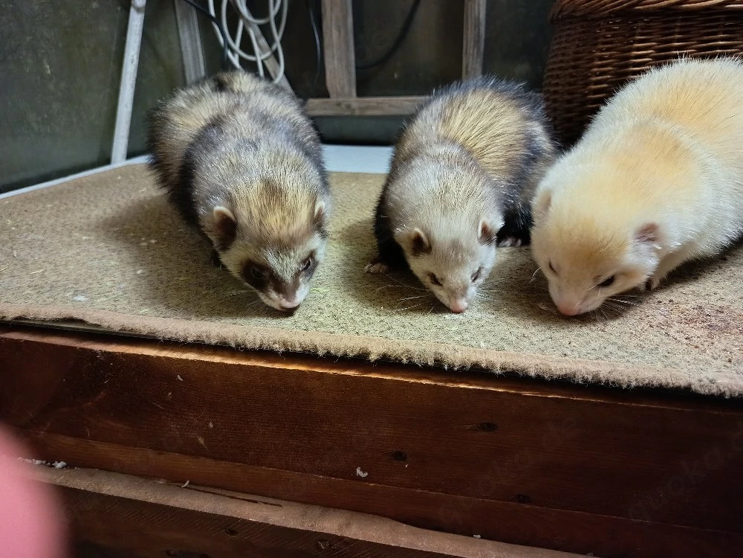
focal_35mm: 24
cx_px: 372
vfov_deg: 56.8
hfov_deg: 71.6
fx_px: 515
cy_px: 279
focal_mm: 5.24
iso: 1825
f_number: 1.7
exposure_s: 1/16.7
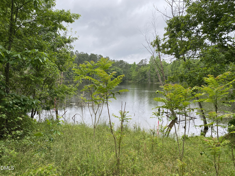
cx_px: 118
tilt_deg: -3.6
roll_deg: -2.1
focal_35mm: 26
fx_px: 177
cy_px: 88
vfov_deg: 53.1
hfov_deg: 67.3
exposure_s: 1/762
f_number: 1.8
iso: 32
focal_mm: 4.25
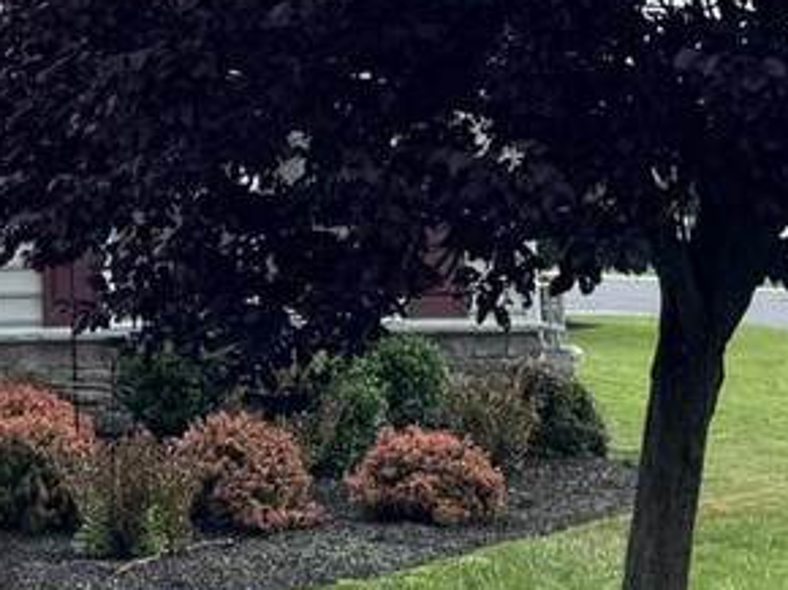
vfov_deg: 13.5
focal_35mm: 106
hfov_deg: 18.1
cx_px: -14
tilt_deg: +8.9
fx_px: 2411
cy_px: -122
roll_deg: +1.6
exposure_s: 1/1395
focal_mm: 6.76
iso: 80
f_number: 1.78
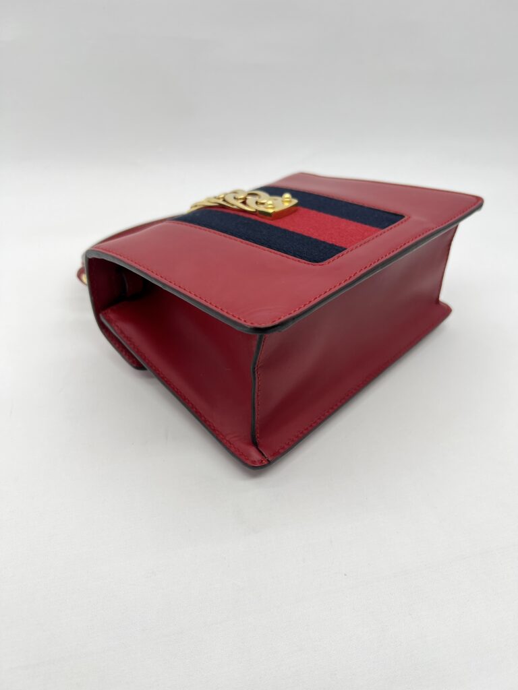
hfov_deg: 53.1
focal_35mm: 26
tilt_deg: -36.2
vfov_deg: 67.3
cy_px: 345
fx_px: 519
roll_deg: -4.0
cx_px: 259
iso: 32
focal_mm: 5.7
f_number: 1.5
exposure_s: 1/148
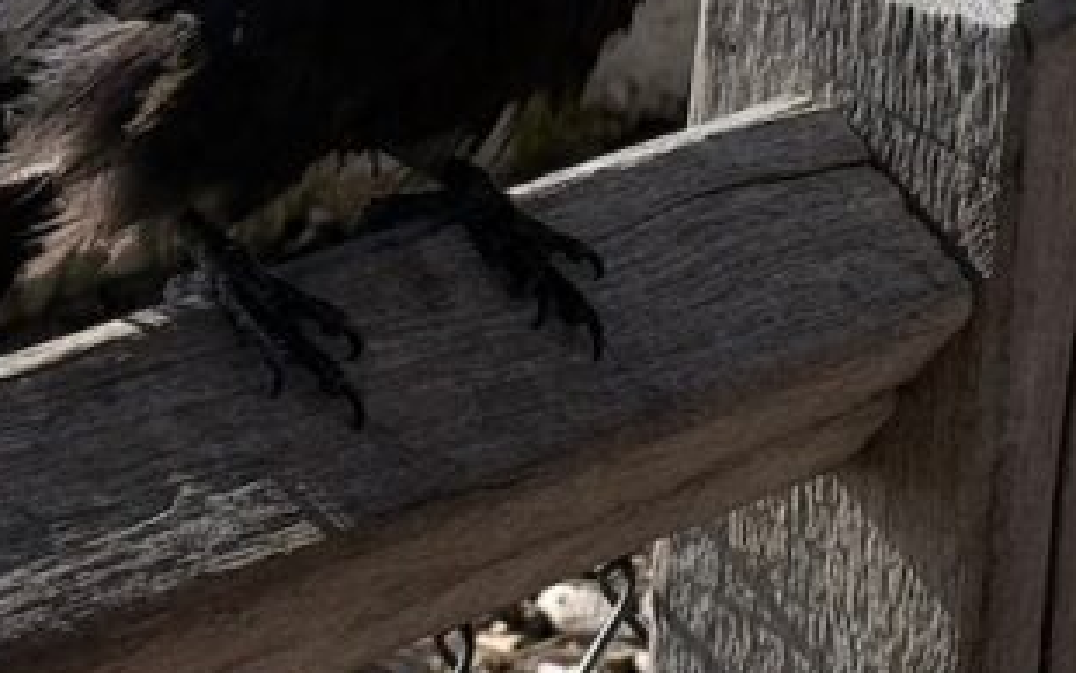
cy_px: -111
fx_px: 4928
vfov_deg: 7.8
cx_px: 566
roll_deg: -3.4
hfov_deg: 12.5
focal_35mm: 168
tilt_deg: -14.1
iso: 64
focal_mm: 6.76
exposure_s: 1/3891
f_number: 1.78
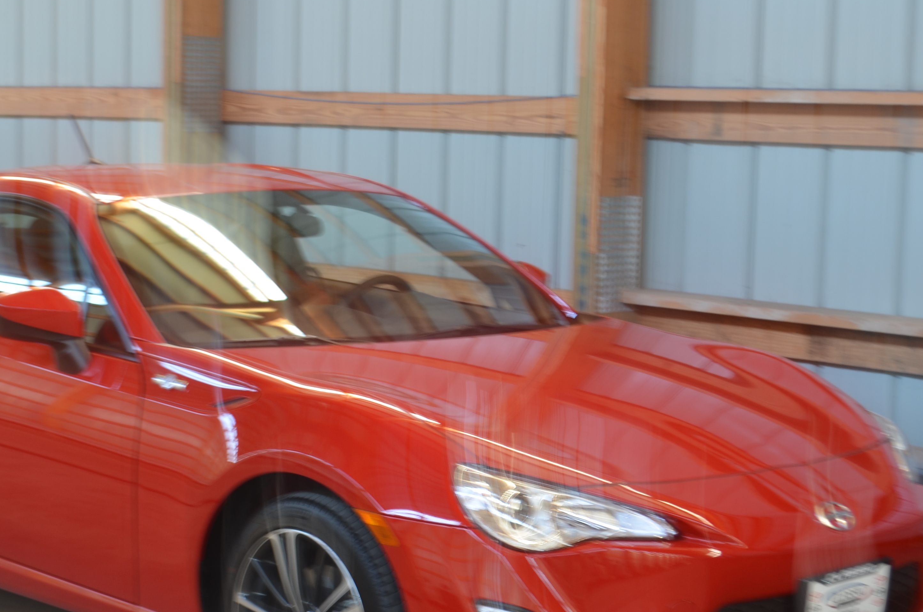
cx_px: 317
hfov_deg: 24.7
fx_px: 2098
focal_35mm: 82
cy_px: 370
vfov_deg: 16.6
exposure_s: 1/2
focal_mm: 32
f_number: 5.6
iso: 100
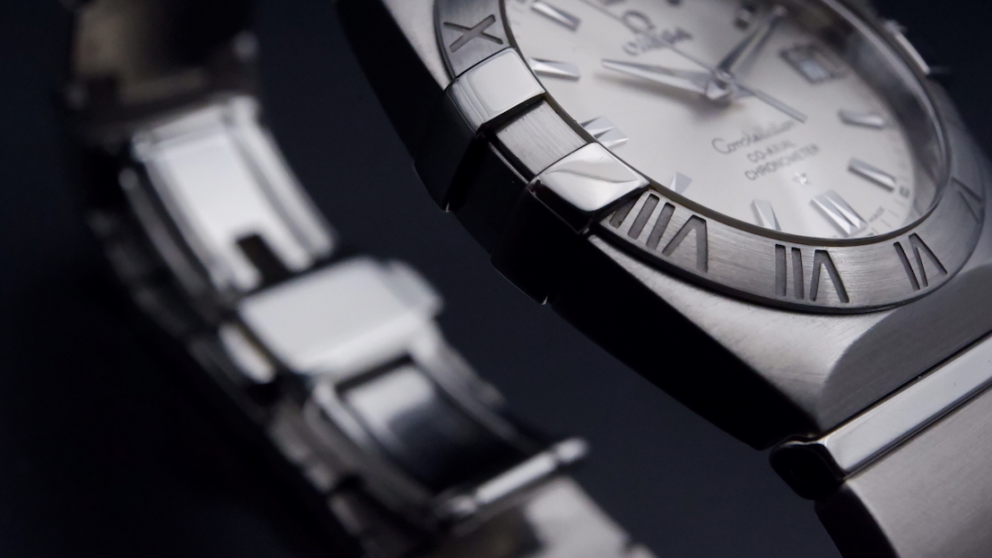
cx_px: 492
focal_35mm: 54
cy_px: 228
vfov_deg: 22.2
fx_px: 1420
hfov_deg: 38.5
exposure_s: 1/4000
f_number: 9
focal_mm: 28.9
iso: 6400
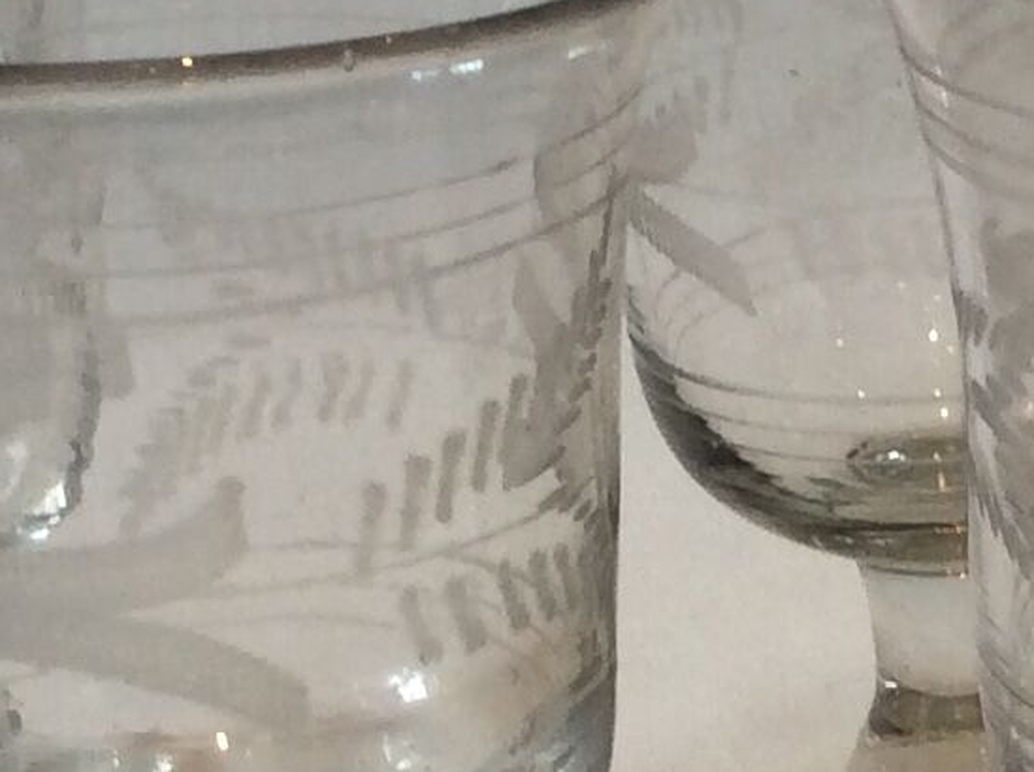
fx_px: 4504
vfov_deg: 9.7
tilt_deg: -24.5
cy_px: 717
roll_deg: +3.7
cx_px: 810
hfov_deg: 13.0
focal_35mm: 151
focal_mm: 3.3
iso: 50
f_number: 2.4
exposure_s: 1/50
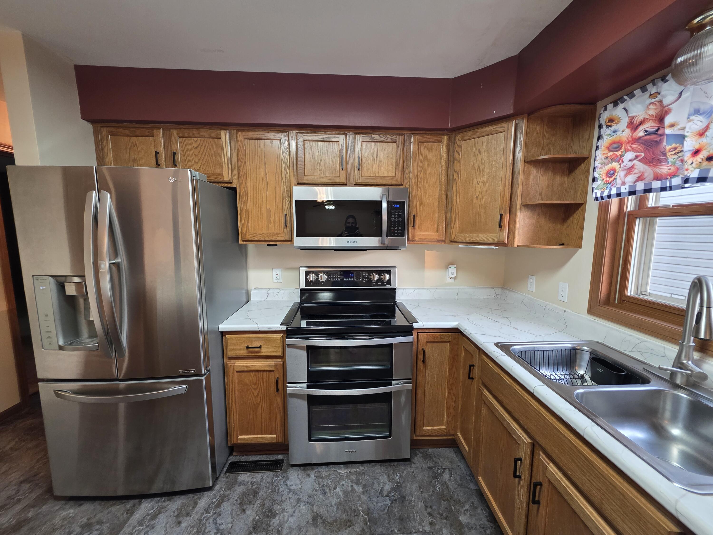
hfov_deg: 106.2
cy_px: 268
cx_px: 356
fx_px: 268
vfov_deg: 89.9
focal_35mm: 13
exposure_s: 1/60
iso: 160
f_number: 1.9
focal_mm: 2.2
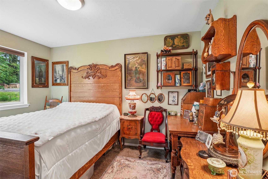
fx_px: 119
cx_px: 134
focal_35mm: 16
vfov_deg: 73.7
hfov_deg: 96.7
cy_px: 90
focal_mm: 16
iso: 400
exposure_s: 1/4
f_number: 8
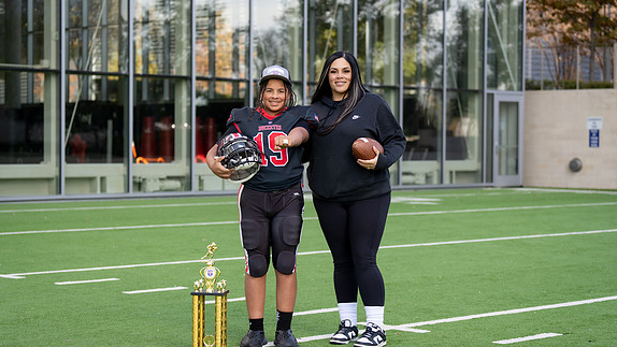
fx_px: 1358
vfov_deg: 14.6
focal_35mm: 83
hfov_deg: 25.6
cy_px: 187
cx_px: 316
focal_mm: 70
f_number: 2.8
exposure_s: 1/400
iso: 100
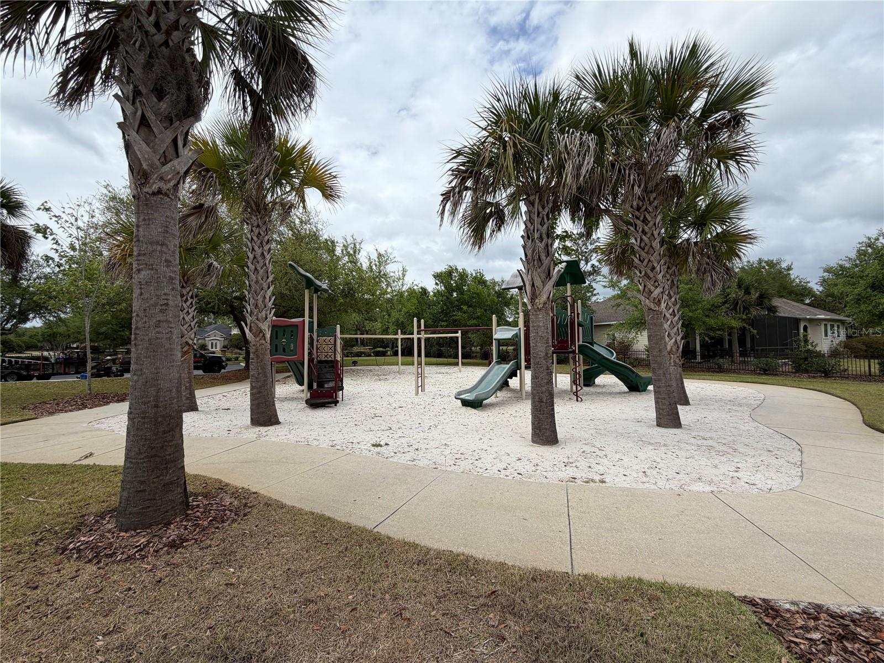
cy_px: 332
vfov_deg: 85.7
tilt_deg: +1.8
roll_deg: +1.5
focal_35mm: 14
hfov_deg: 102.1
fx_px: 358
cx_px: 442
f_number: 2.2
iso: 20
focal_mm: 2.22
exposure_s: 1/1145
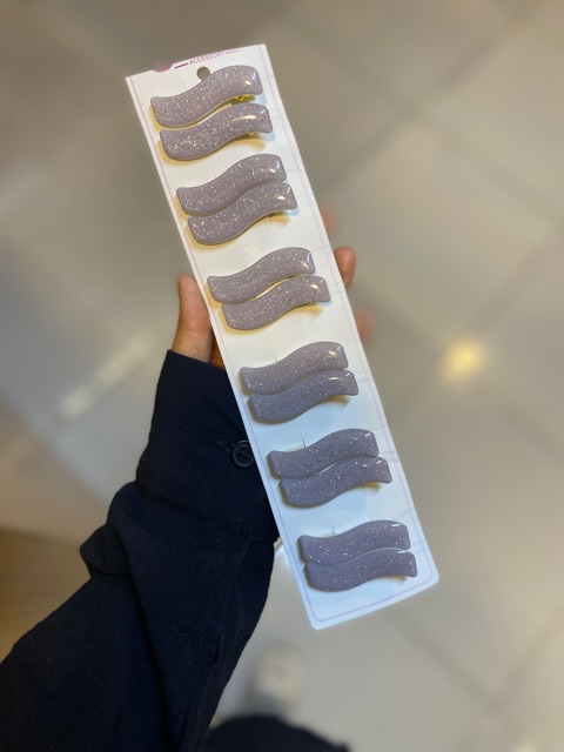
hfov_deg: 53.1
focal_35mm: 26
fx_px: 565
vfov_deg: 67.3
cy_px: 376
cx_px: 282
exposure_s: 1/100
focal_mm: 4.25
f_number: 1.8
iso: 64
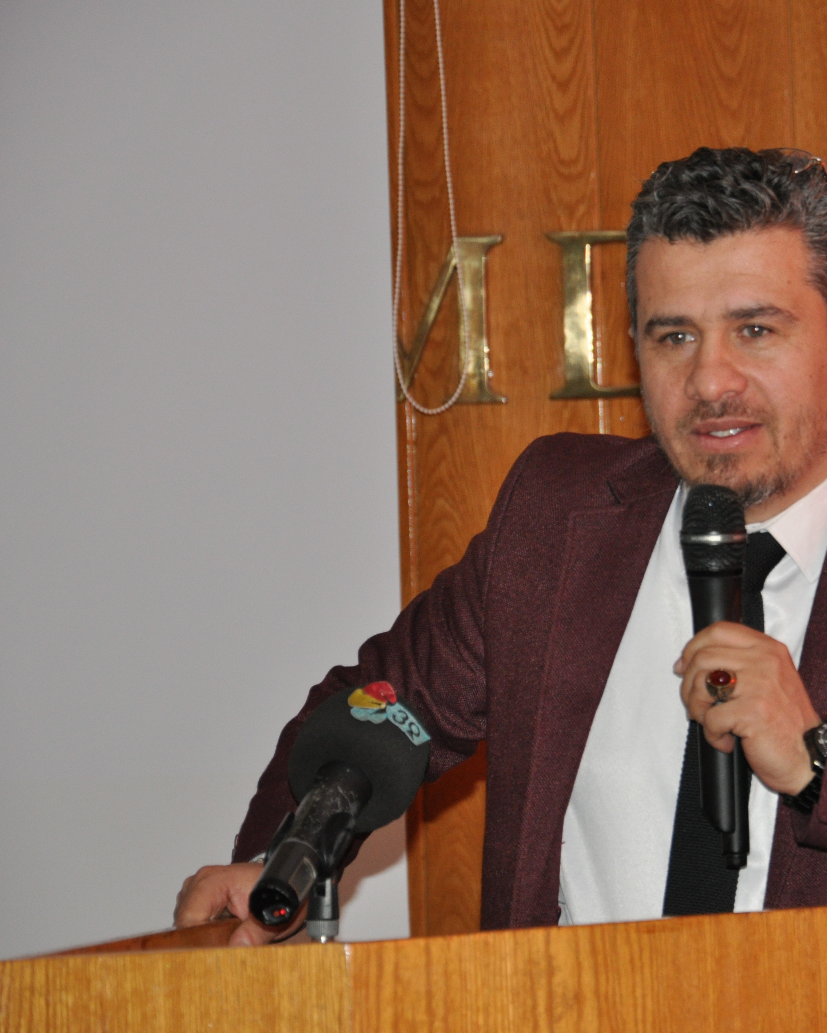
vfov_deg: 9.3
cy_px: 516
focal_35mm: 208
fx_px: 6363
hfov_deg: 7.4
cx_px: 754
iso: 800
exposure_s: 1/60
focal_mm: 98
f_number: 5.6
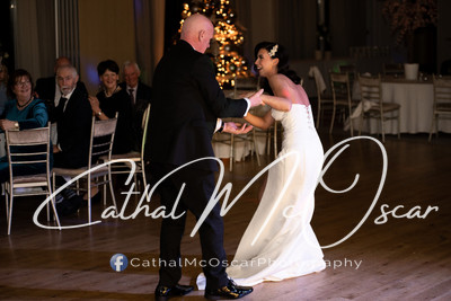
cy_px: 150
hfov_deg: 20.4
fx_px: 1253
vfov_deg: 13.7
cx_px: 226
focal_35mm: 100
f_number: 2.8
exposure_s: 1/250
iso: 640
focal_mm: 100
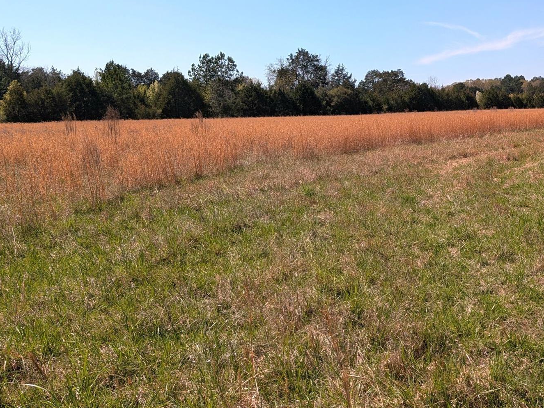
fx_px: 582
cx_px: 358
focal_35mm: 37
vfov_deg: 38.3
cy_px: 142
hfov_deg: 49.4
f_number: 1.68
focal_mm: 6.9
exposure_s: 1/1178
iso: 21
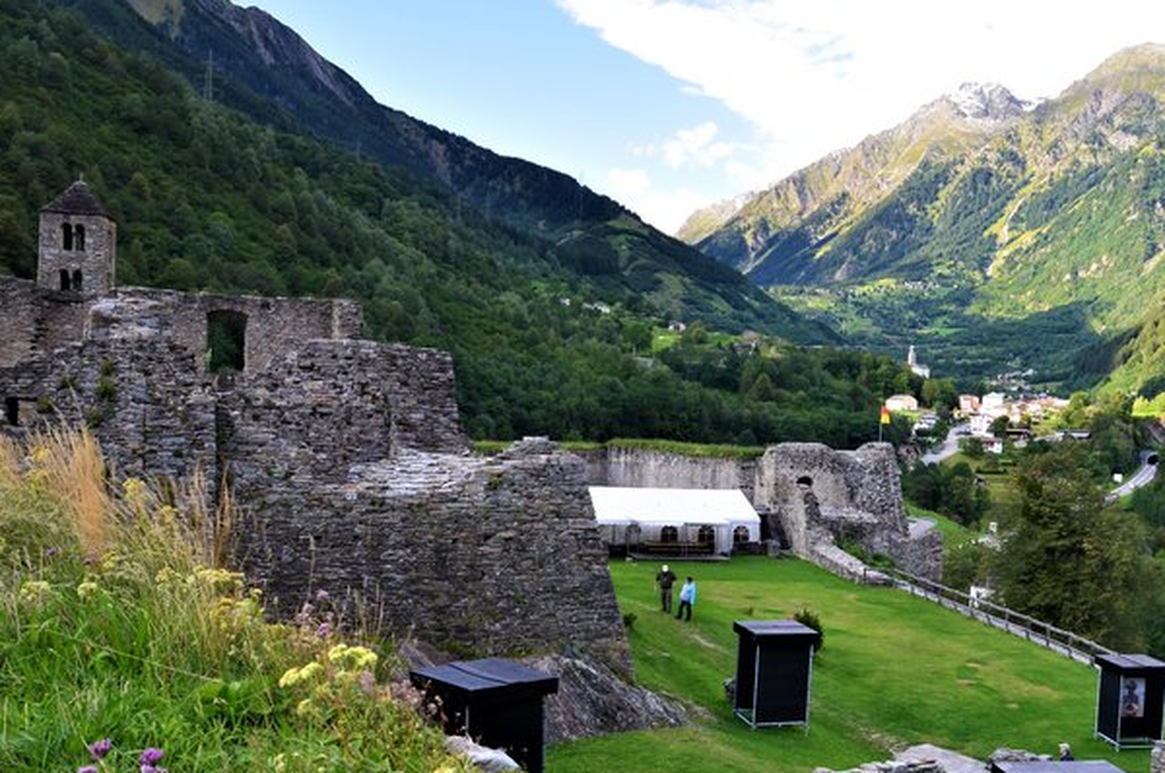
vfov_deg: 36.6
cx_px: 732
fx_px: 1163
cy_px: 462
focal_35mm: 36
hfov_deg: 52.6
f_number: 8
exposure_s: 1/80
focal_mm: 18
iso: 320
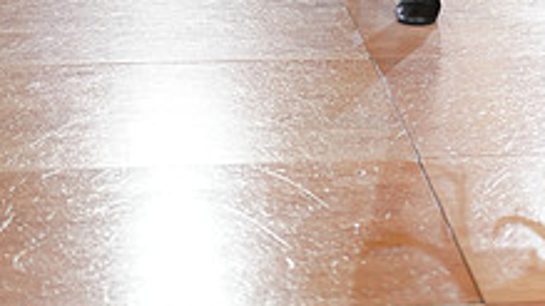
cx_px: 474
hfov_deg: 10.0
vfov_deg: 5.5
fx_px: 3091
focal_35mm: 214
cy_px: -388
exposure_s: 1/400
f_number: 2.8
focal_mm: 77
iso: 1600
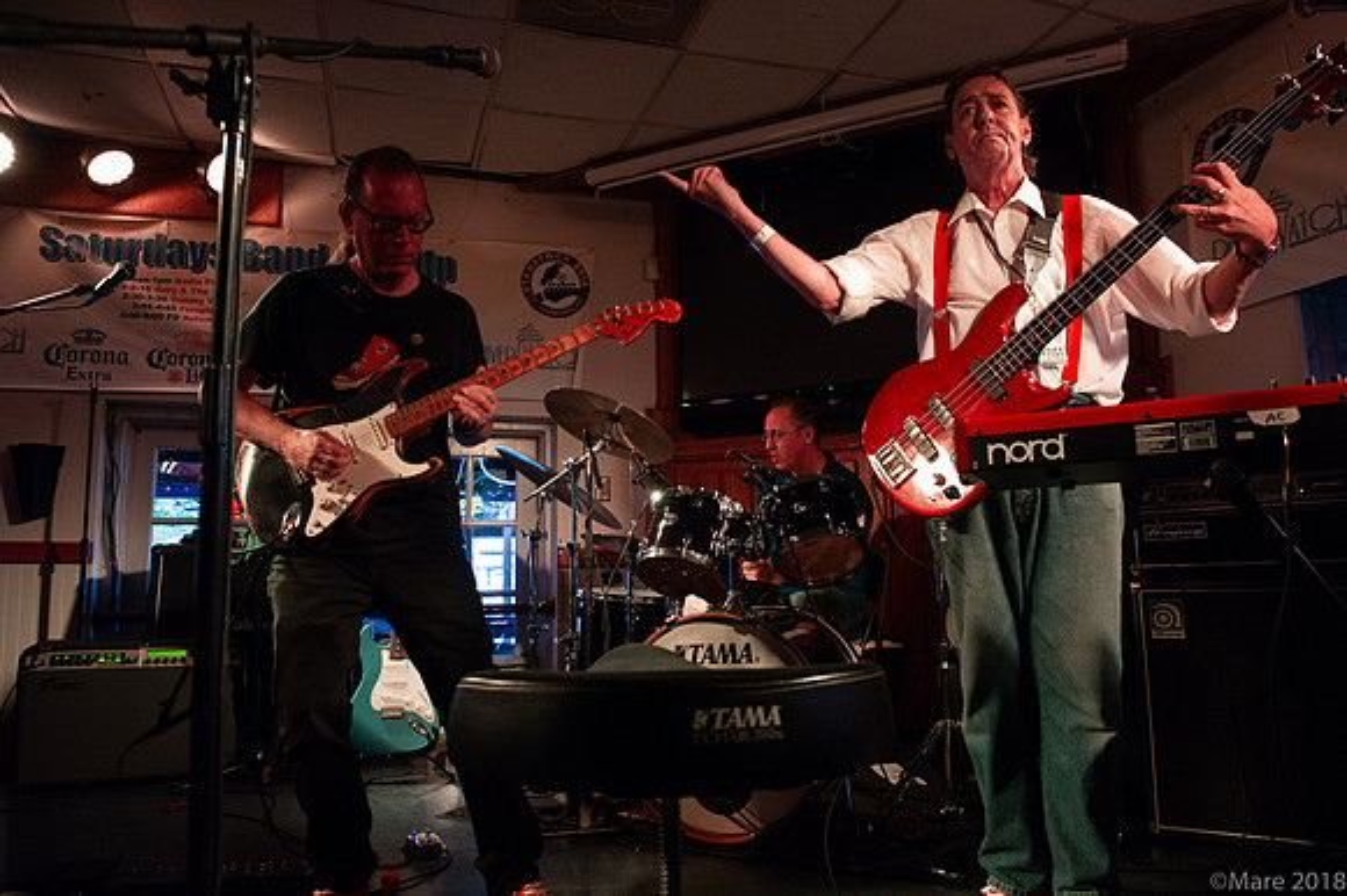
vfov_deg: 53.1
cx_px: 674
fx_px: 897
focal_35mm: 24
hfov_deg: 73.8
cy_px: 448
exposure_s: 1/80
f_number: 6.3
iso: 6400
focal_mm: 24
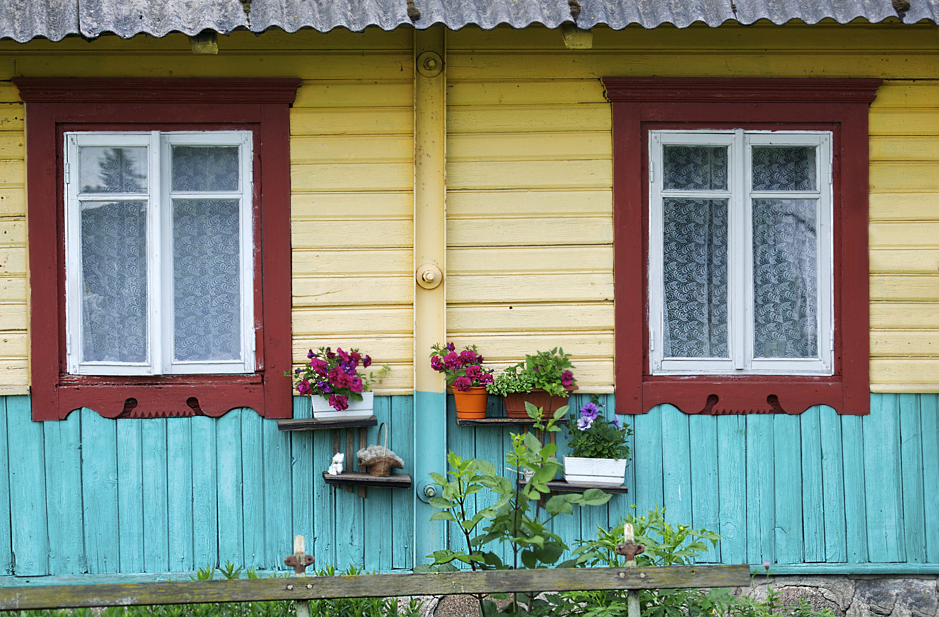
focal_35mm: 128
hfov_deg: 16.1
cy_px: 308
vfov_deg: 10.7
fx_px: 3311
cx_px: 470
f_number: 3.5
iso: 110
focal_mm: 85
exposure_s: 1/40
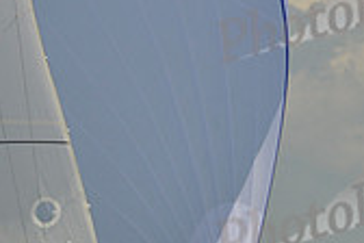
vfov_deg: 2.0
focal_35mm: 689
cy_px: 350
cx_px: 106
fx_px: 6966
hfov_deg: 3.0
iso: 280
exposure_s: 1/1250
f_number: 10
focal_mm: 200
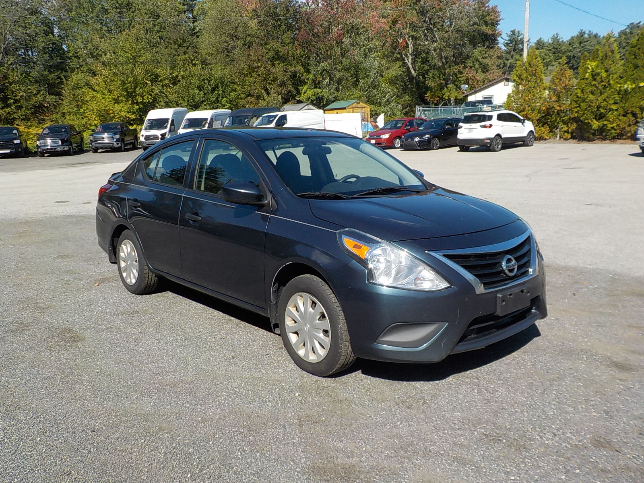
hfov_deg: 60.0
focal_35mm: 30
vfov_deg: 46.8
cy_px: 242
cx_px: 322
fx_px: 558
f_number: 3.3
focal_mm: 4.1
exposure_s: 1/1250
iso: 125
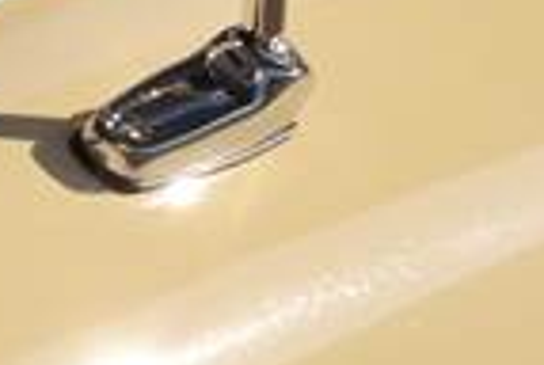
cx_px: -670
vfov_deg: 1.9
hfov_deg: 2.8
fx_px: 11160
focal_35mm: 737
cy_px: -342
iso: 100
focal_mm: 110
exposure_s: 1/200
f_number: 11
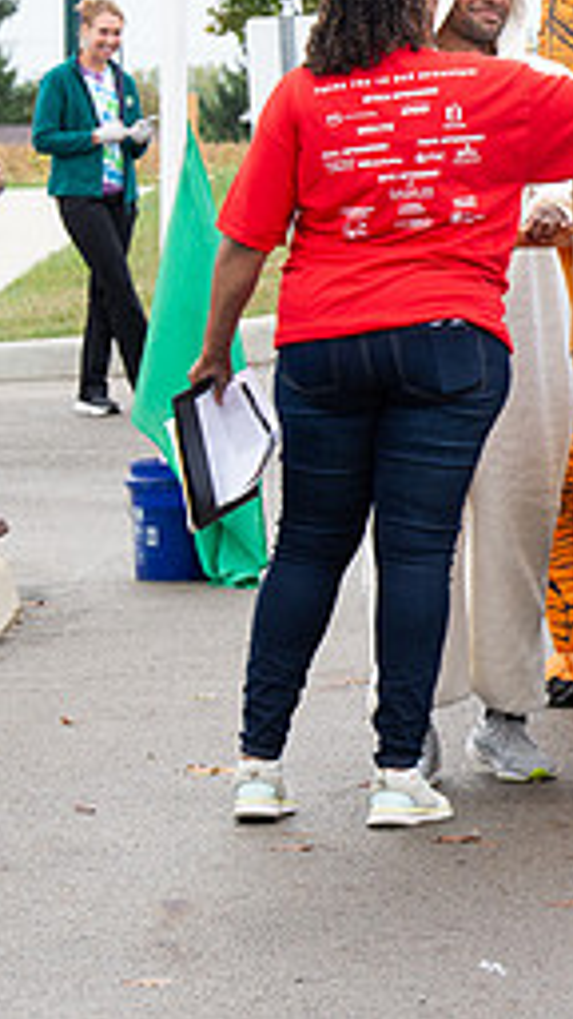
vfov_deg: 8.3
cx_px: 991
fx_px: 7050
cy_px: 253
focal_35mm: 261
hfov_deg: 4.6
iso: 640
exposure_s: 1/160
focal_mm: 110
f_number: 10
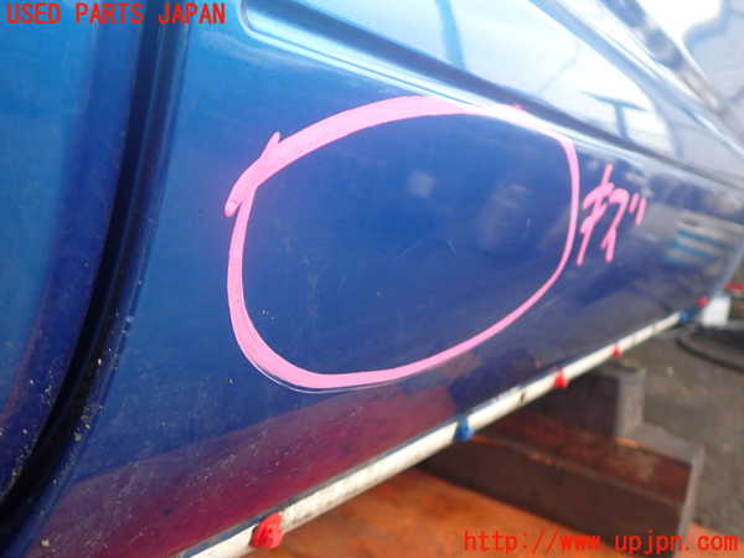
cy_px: 279
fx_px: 645
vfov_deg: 46.8
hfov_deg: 60.0
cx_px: 372
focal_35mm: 30
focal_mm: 5.4
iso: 200
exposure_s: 1/60
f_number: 2.3
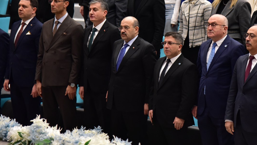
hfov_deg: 13.7
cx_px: 175
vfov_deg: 7.7
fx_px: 1070
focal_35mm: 157
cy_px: 32
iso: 3200
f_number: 4
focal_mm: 100
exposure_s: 1/125
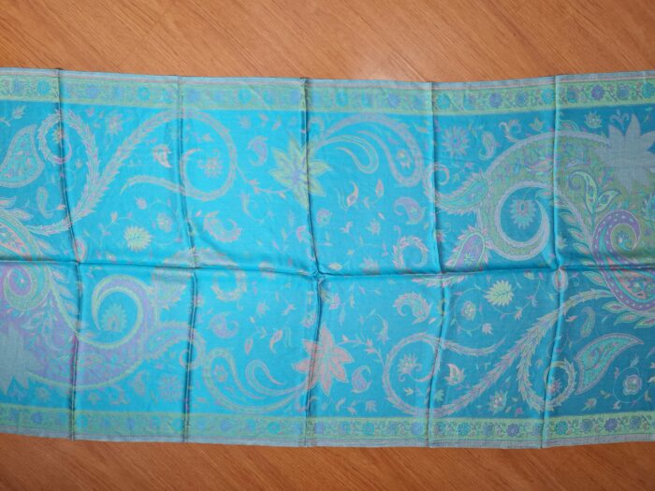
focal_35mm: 26
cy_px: 246
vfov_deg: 53.1
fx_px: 492
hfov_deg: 67.3
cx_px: 328
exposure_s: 1/60
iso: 160
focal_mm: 5.4
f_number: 1.8
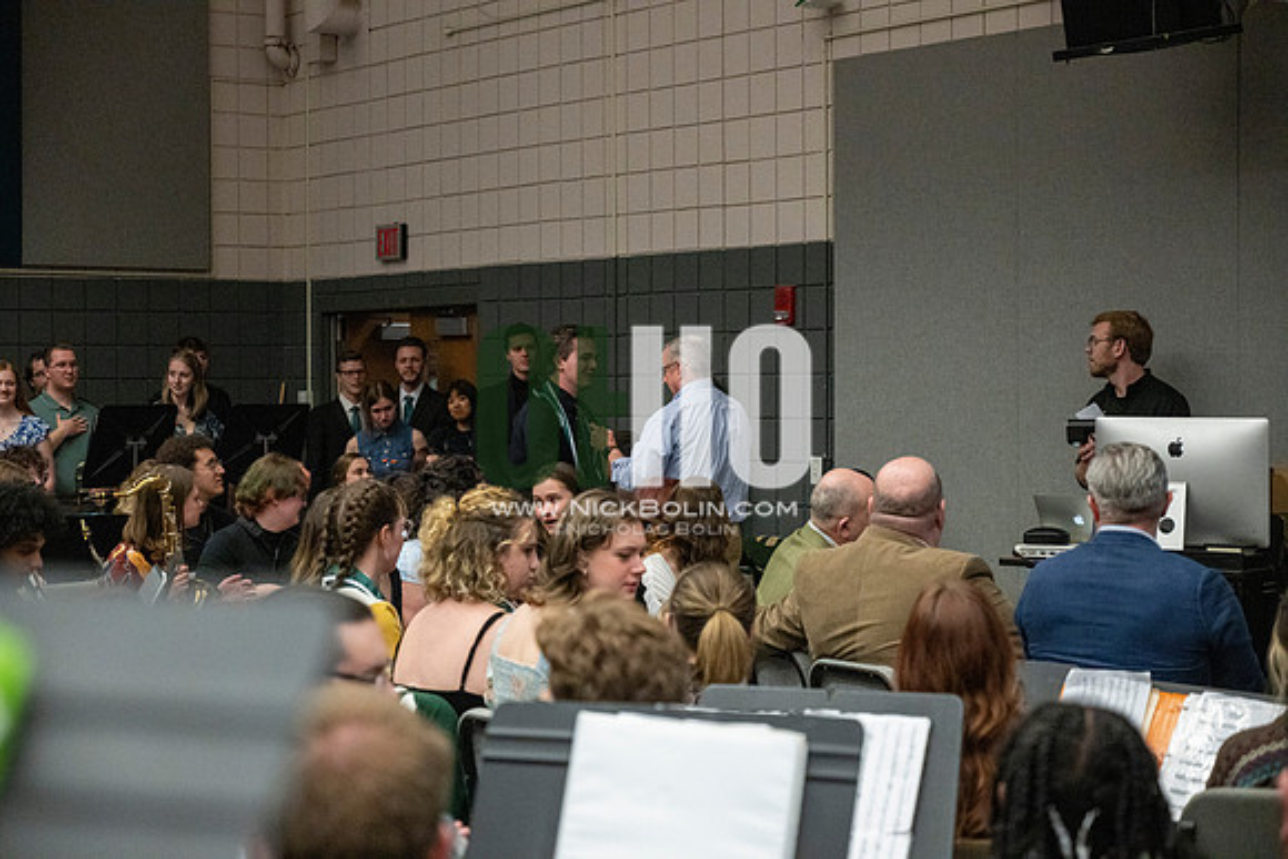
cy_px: 430
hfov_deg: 28.8
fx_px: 2505
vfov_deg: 19.5
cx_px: 644
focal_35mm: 70
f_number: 4
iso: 10000
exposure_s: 1/500
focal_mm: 70
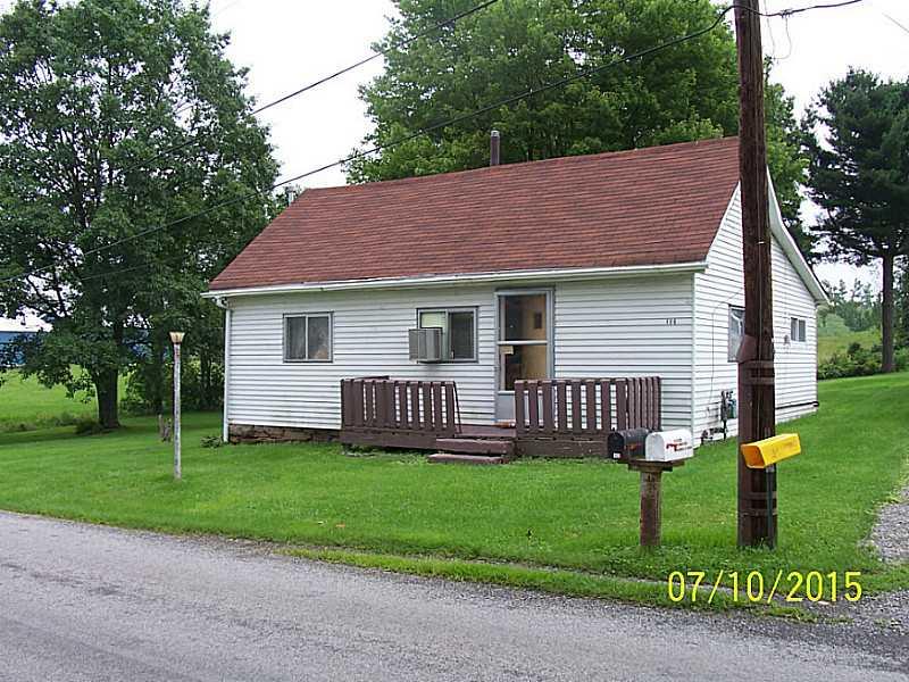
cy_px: 341
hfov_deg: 52.6
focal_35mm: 35
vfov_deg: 40.7
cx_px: 454
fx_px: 919
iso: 80
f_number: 4
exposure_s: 1/350
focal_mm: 6
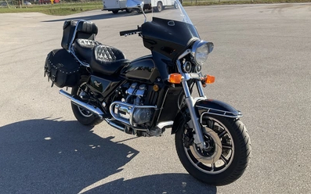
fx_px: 263
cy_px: 87
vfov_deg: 40.5
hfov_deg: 61.2
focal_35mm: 31
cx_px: 155
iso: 25
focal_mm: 3
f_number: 1.8
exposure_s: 1/842
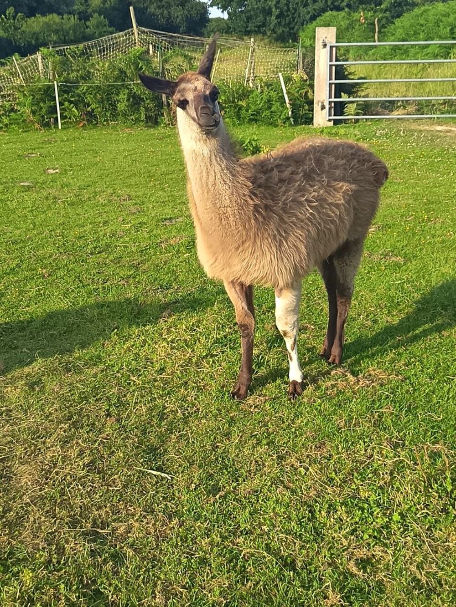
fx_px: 878
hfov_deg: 29.1
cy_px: 304
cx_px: 228
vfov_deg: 38.2
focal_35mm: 50
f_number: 1.75
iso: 100
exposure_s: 1/243
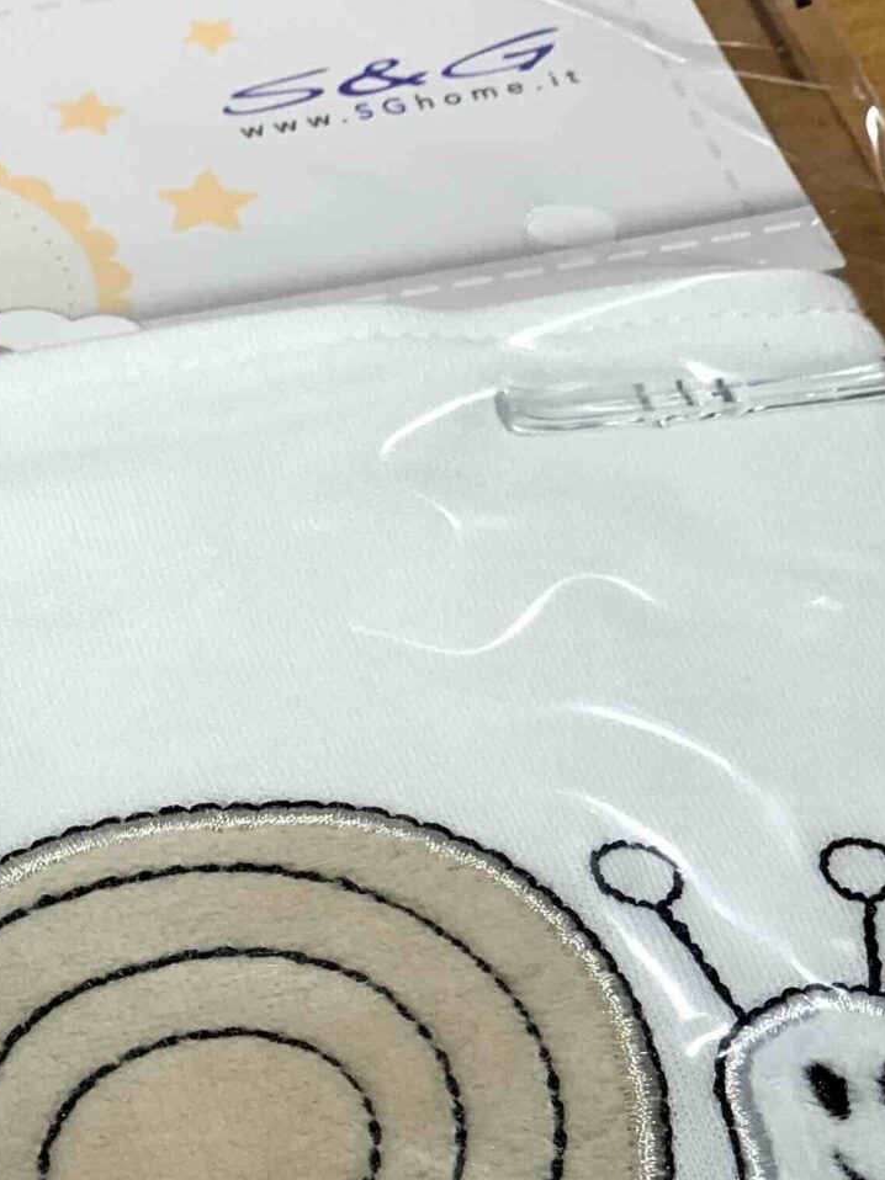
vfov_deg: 14.1
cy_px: 963
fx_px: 4740
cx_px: 80
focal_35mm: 139
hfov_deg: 10.6
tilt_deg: -48.5
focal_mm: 6
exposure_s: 1/100
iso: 40
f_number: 2.4
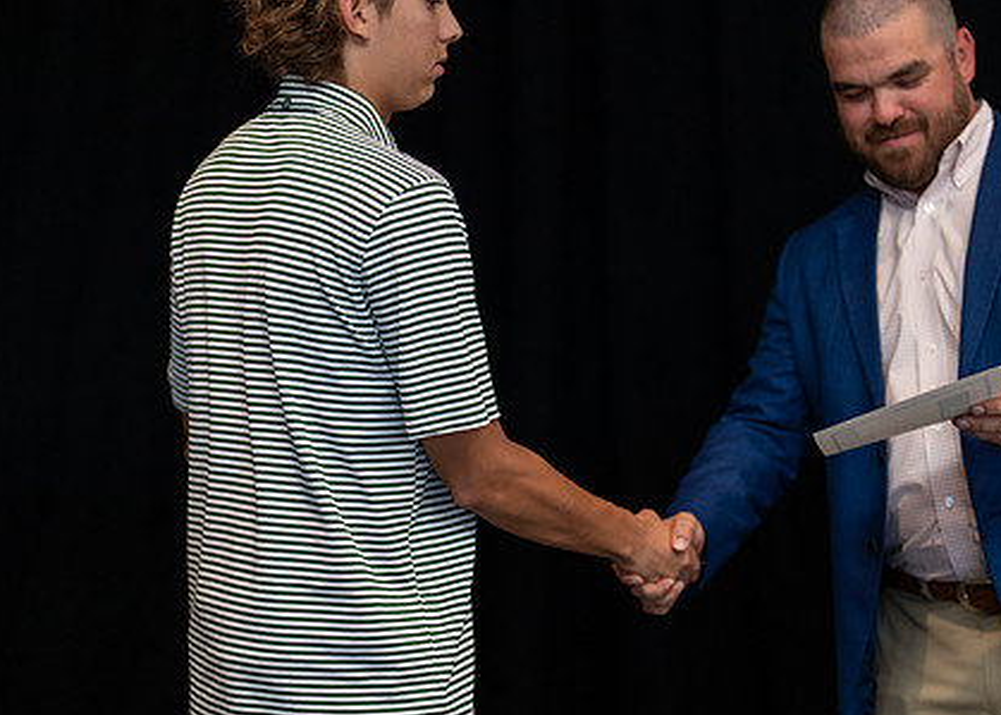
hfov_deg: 23.1
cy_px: 428
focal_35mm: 86
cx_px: 574
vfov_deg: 16.6
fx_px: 2444
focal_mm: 50
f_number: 1.2
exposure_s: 1/320
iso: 200
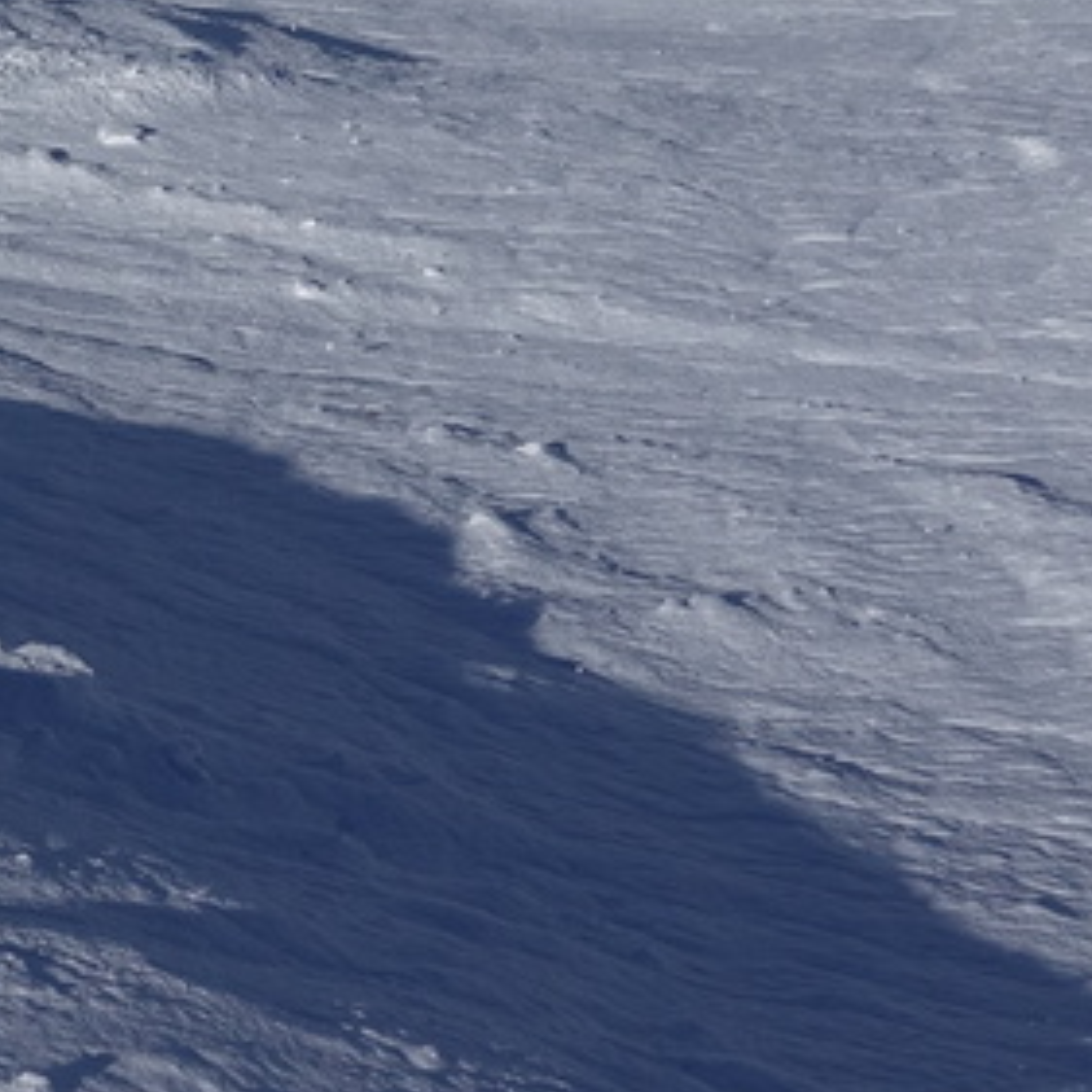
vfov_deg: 14.1
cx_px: -567
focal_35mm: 120
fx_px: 4283
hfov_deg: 13.6
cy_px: -231
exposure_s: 1/250
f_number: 5.6
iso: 125
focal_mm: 11.33
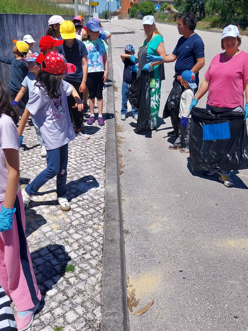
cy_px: 186
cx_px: 119
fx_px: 353
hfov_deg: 38.7
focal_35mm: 37
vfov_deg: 50.0
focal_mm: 4
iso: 25
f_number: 1.8
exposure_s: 1/1625
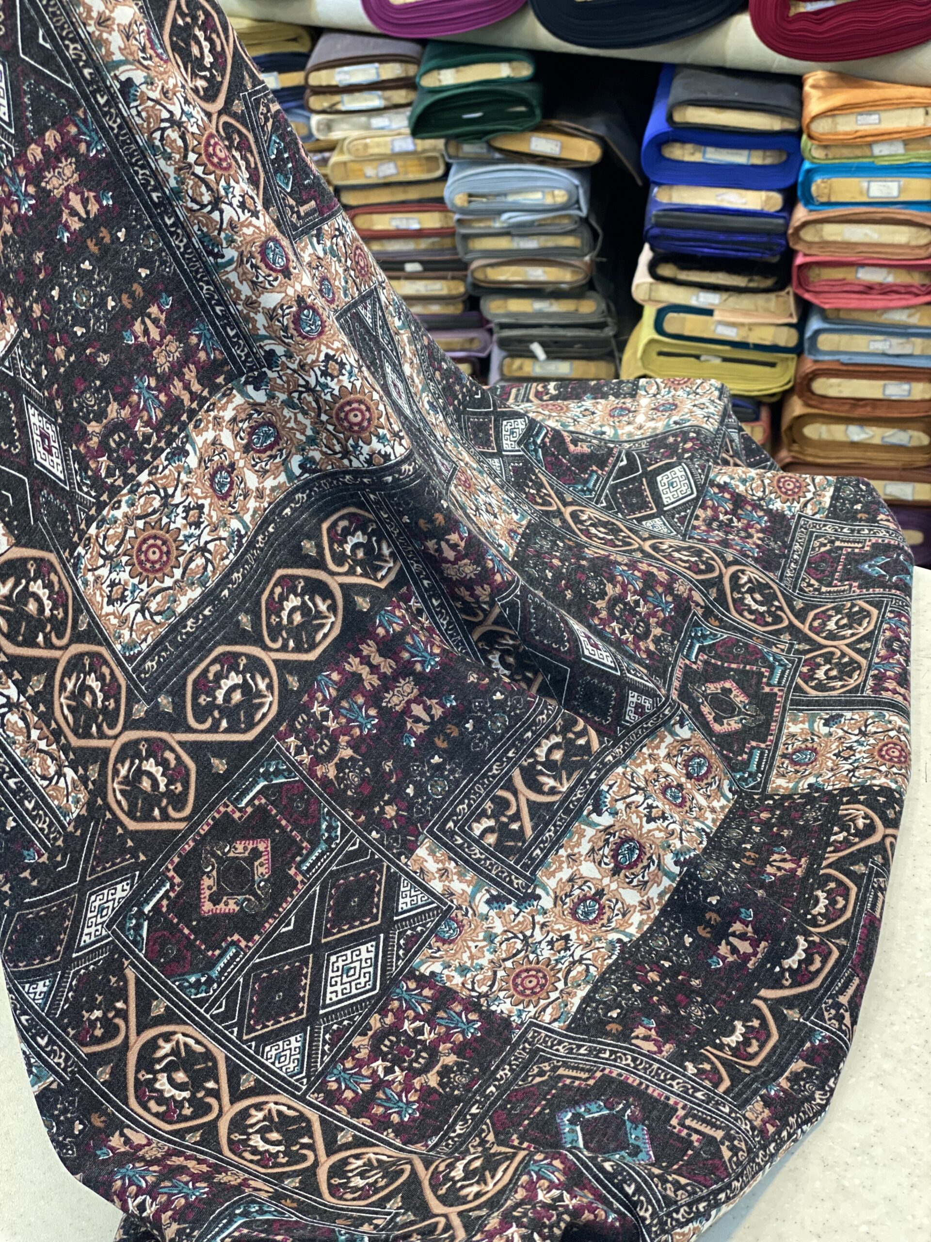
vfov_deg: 36.8
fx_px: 1865
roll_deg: +8.9
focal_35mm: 52
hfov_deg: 28.0
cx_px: 466
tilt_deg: -32.3
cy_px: 621
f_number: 2
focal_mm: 6
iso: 125
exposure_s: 1/100
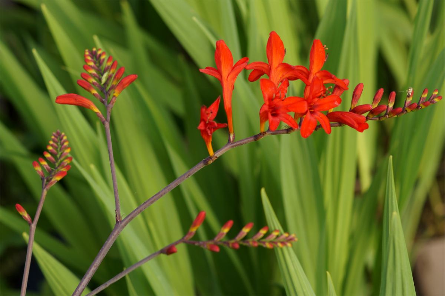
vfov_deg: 9.1
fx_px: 1854
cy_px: 148
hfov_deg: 13.7
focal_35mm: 150
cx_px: 222
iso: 160
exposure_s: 1/160
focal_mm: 100
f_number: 5.6
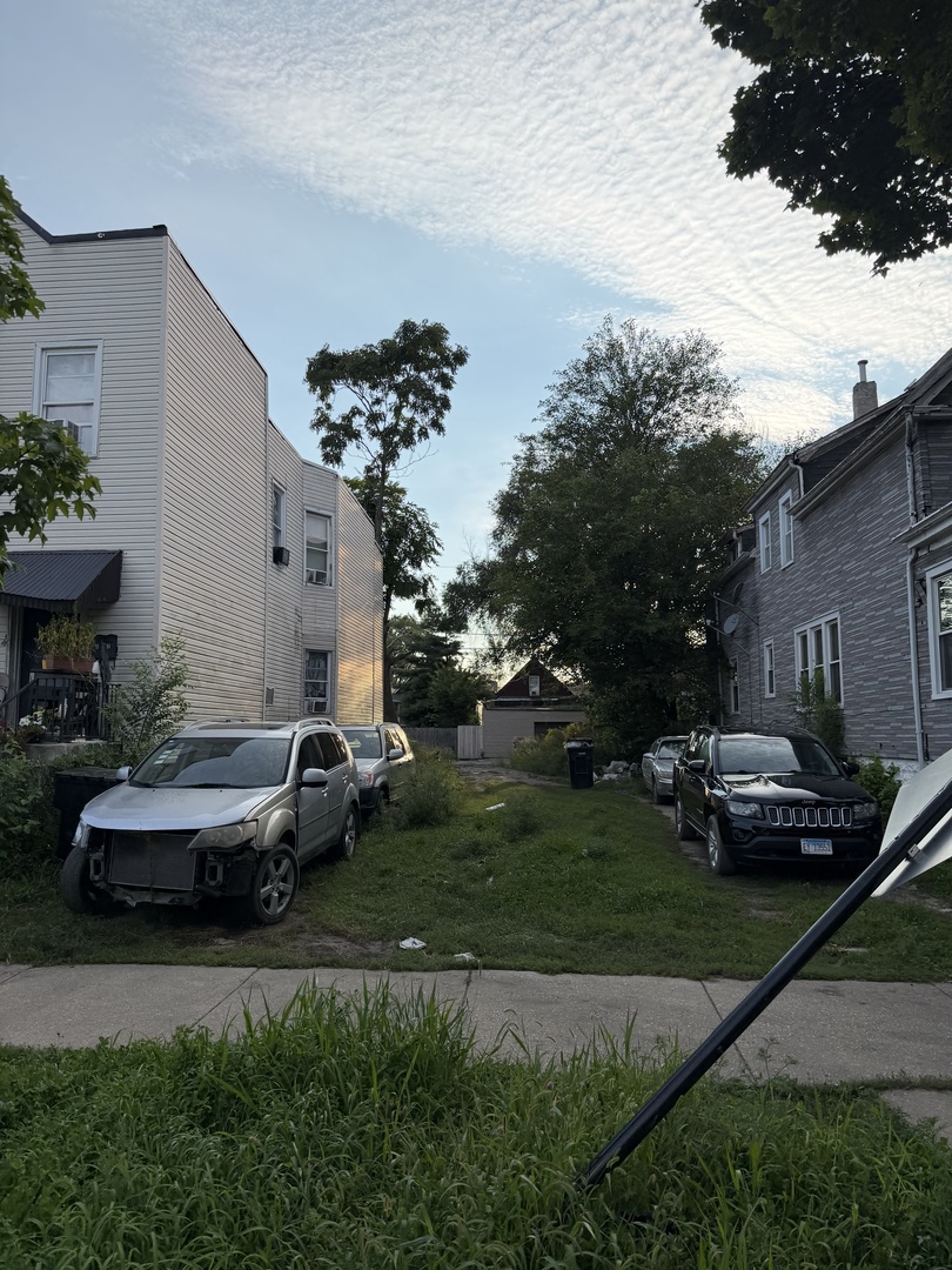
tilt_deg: +3.6
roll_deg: +1.1
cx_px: 476
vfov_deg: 71.6
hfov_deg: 56.8
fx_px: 880
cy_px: 635
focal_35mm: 24
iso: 80
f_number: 1.78
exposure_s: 1/2370
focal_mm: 6.76
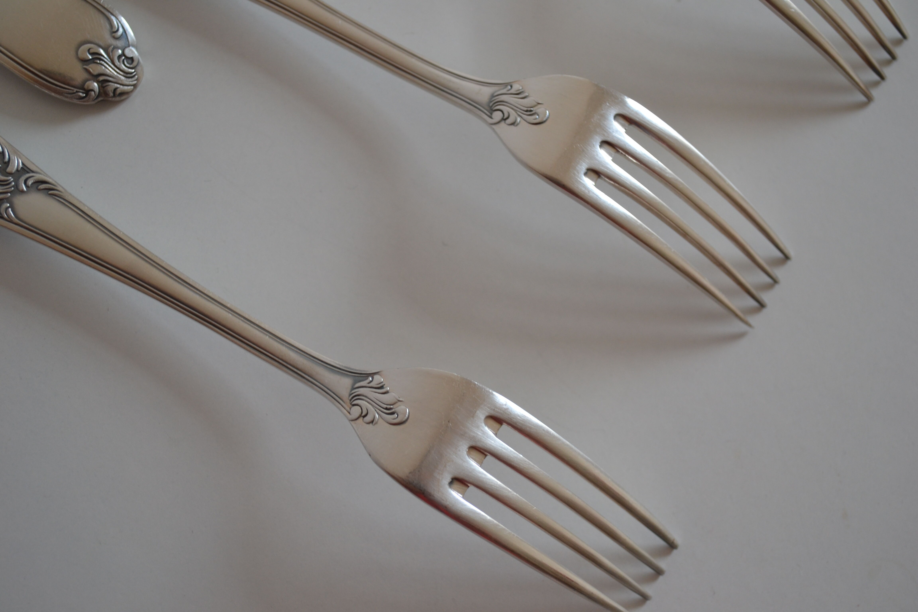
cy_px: 306
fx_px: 1339
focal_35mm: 52
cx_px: 459
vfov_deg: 25.8
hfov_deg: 37.9
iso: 400
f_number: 5
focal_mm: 35
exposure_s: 1/80
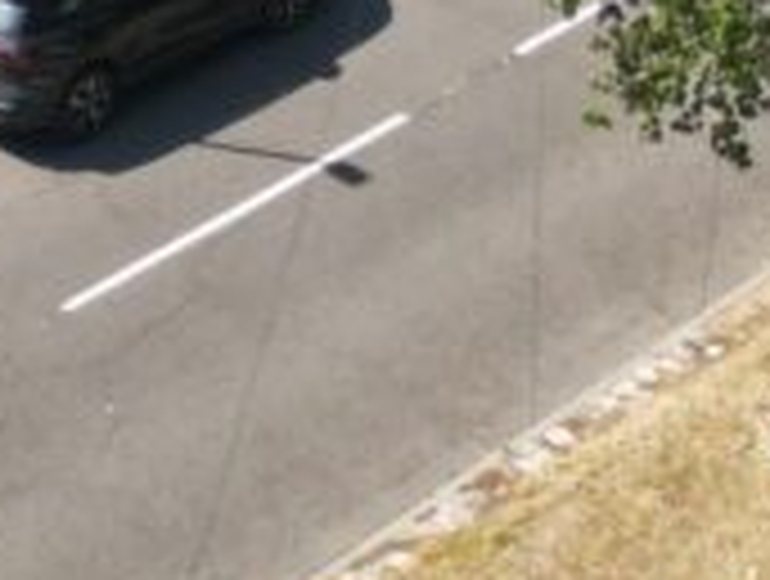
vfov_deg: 7.9
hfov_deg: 11.7
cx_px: 113
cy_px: -1012
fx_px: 3745
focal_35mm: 168
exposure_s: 1/2000
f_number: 1.7
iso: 110
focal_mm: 6.7
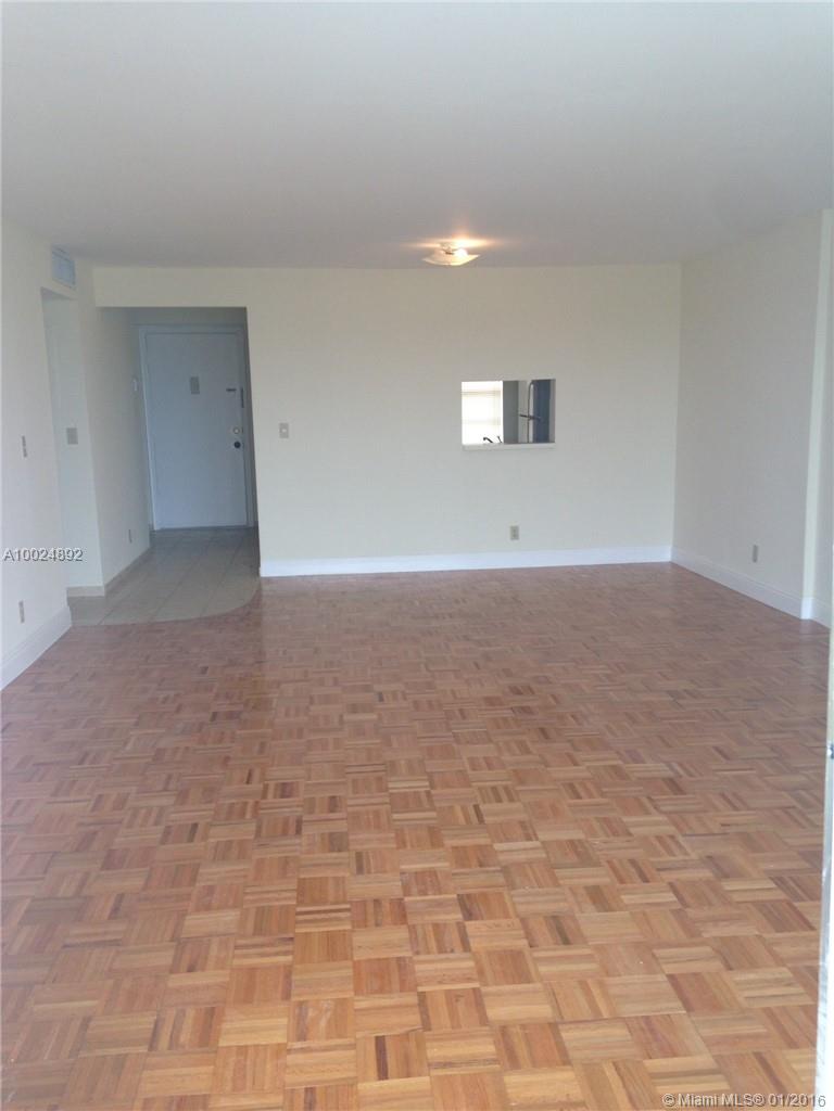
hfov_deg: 42.9
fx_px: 1060
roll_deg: +0.4
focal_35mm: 33
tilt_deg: -5.8
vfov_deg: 55.4
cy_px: 556
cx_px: 417
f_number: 2.4
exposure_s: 1/40
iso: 50
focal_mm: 4.12
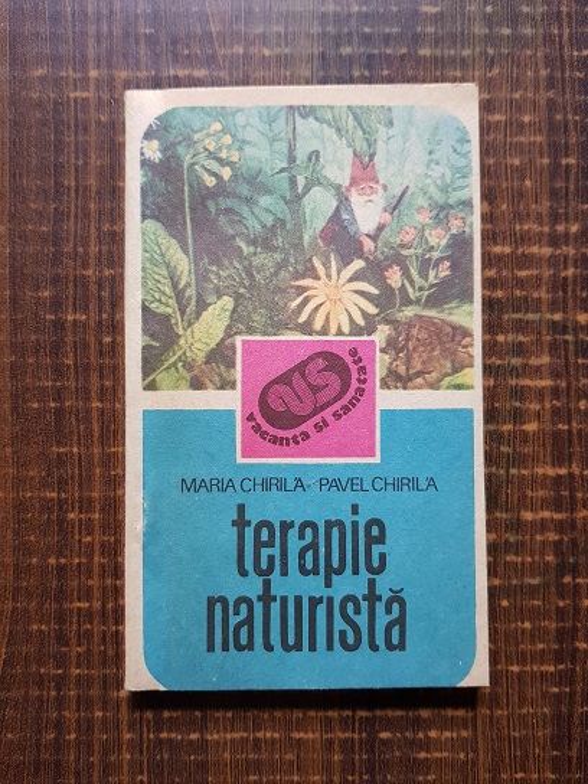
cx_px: 294
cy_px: 392
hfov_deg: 53.1
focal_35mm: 26
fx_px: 589
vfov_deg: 67.3
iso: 200
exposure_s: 1/22
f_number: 1.7
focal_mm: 4.3
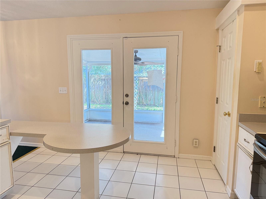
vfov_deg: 56.8
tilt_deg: -6.5
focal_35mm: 24
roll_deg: -0.2
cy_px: 100
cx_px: 133
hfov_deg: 71.6
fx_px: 184
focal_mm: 6.76
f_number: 1.78
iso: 320
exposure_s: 1/120
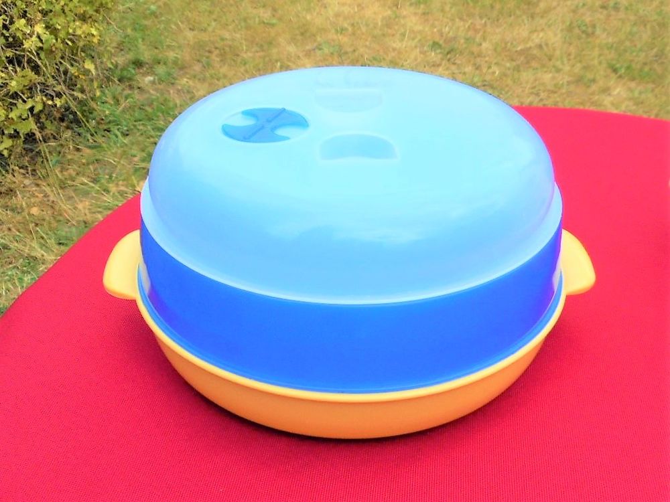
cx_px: 335
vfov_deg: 41.8
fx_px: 658
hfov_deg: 54.0
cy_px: 251
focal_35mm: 34
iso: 80
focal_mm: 6
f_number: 4.2
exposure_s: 1/800
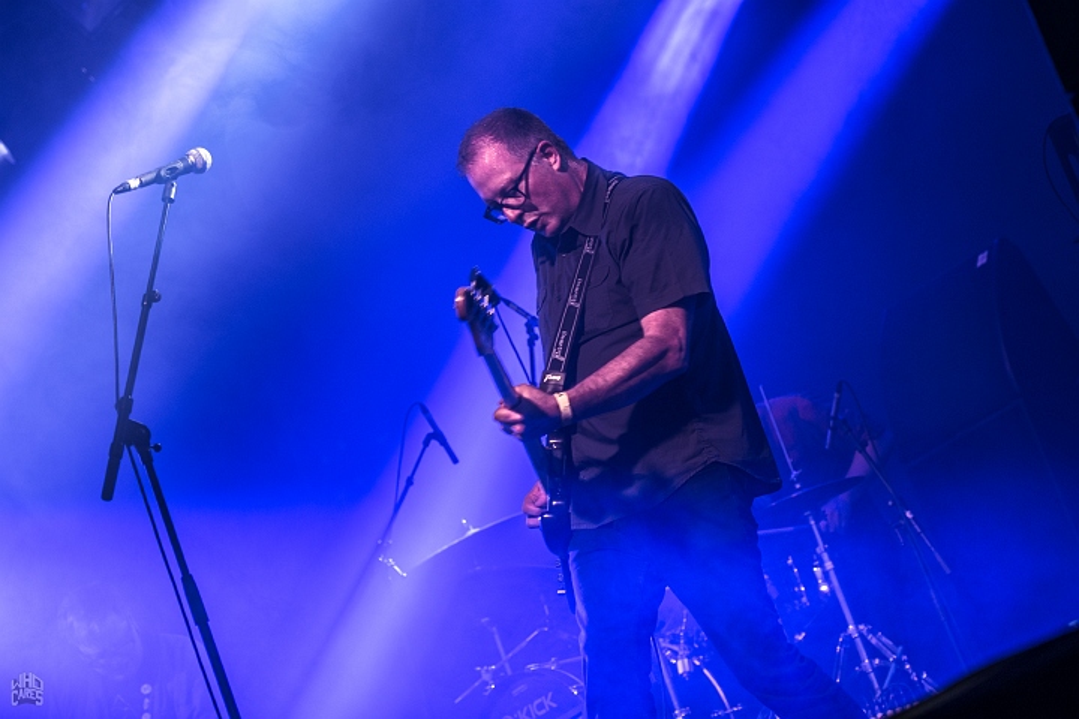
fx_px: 3372
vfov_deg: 12.2
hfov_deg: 18.2
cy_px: 360
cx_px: 540
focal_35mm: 112
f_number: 2.8
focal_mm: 75
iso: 250
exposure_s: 1/100
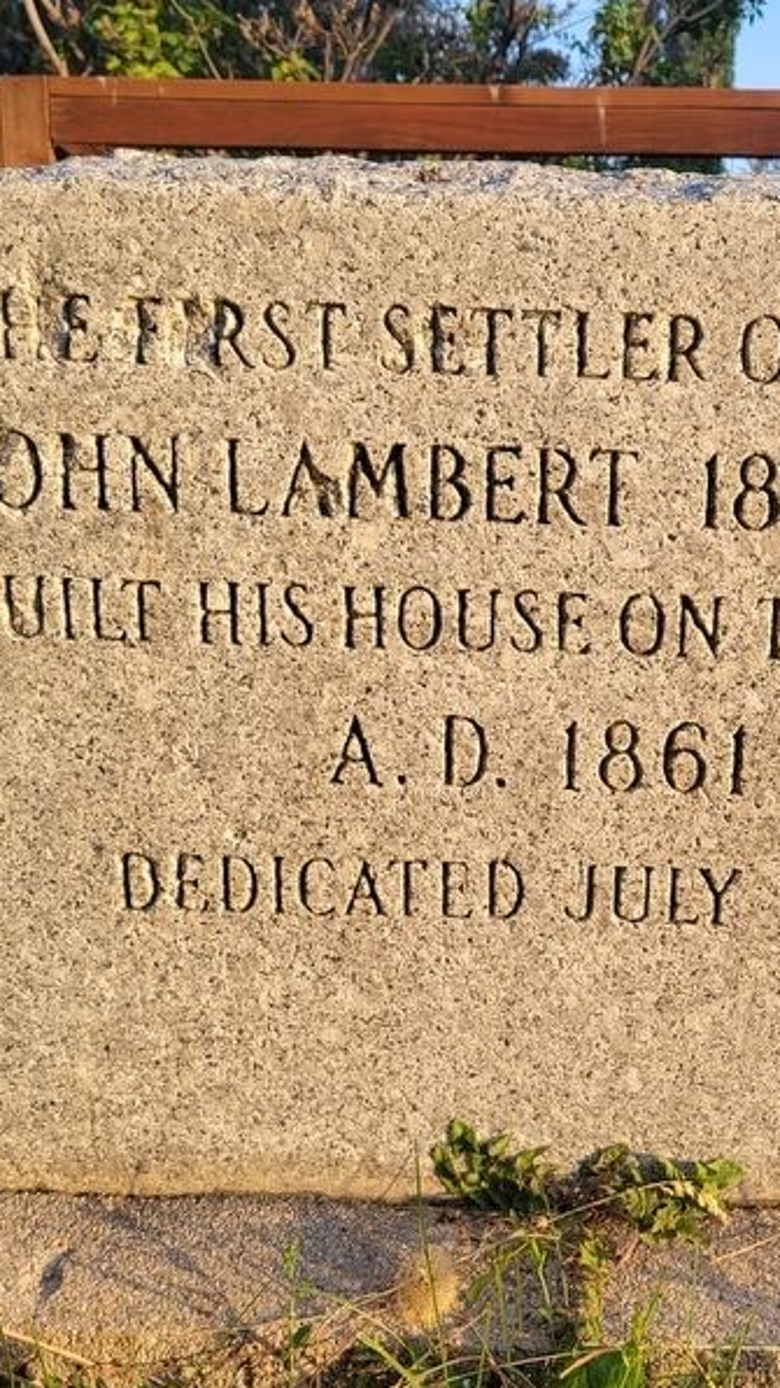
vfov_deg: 52.8
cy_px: 694
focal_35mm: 38
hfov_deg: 30.8
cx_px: 563
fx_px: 1398
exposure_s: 1/337
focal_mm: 5.4
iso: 40
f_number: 1.8
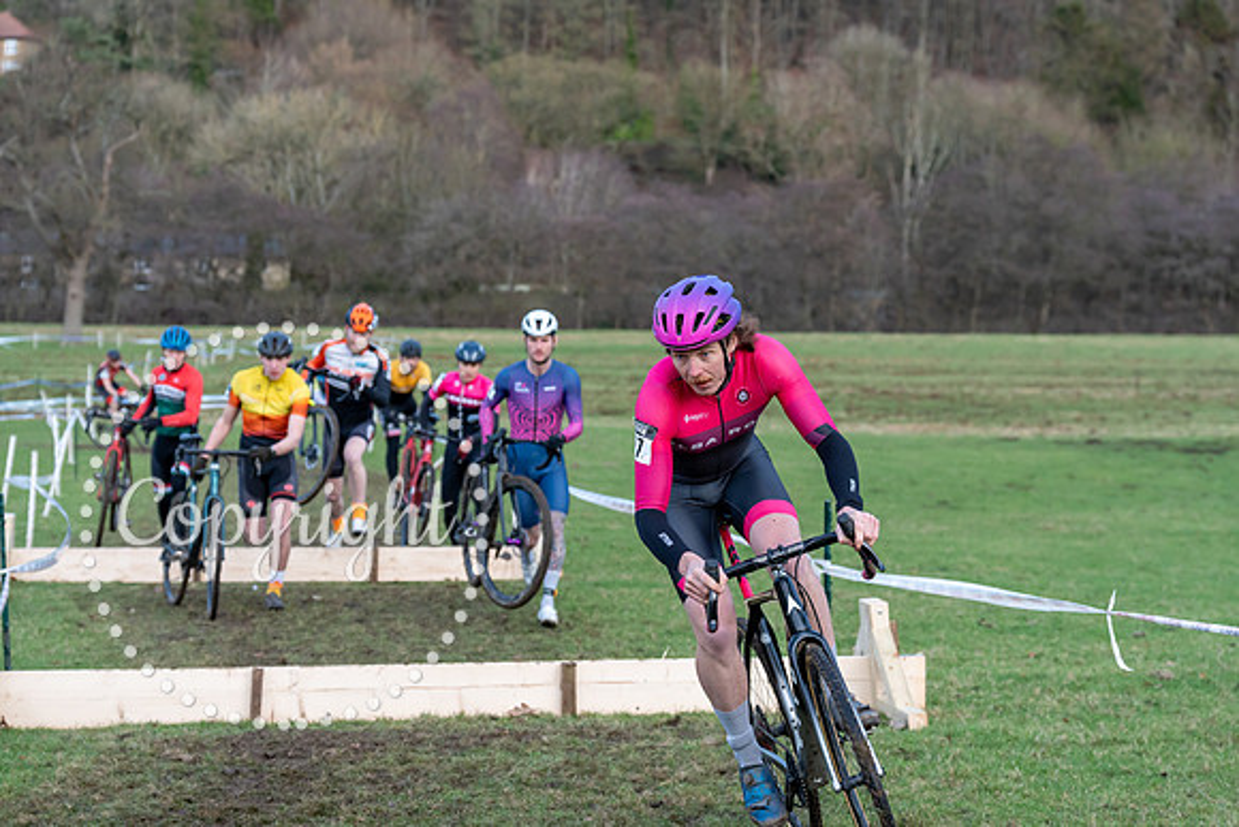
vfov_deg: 18.8
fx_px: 2492
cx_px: 620
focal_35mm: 72
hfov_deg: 27.9
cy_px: 414
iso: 2000
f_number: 4
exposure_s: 1/1000
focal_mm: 70
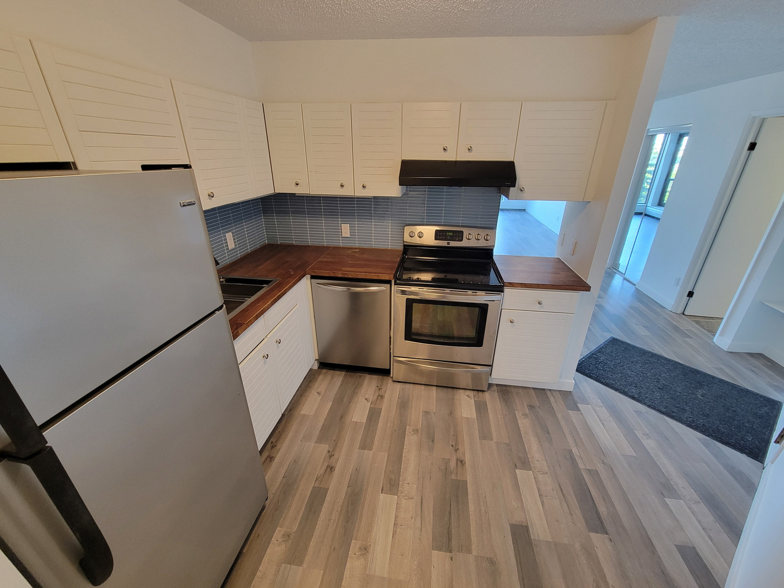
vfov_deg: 89.9
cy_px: 294
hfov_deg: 106.2
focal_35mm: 13
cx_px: 392
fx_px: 294
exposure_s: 1/60
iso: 320
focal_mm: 2.2
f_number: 2.2
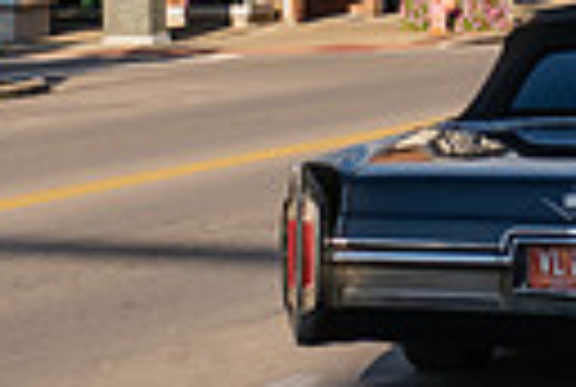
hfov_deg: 8.1
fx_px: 4057
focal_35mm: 253
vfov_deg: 5.4
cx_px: 490
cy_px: -281
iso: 100
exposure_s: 1/640
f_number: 4
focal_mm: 56
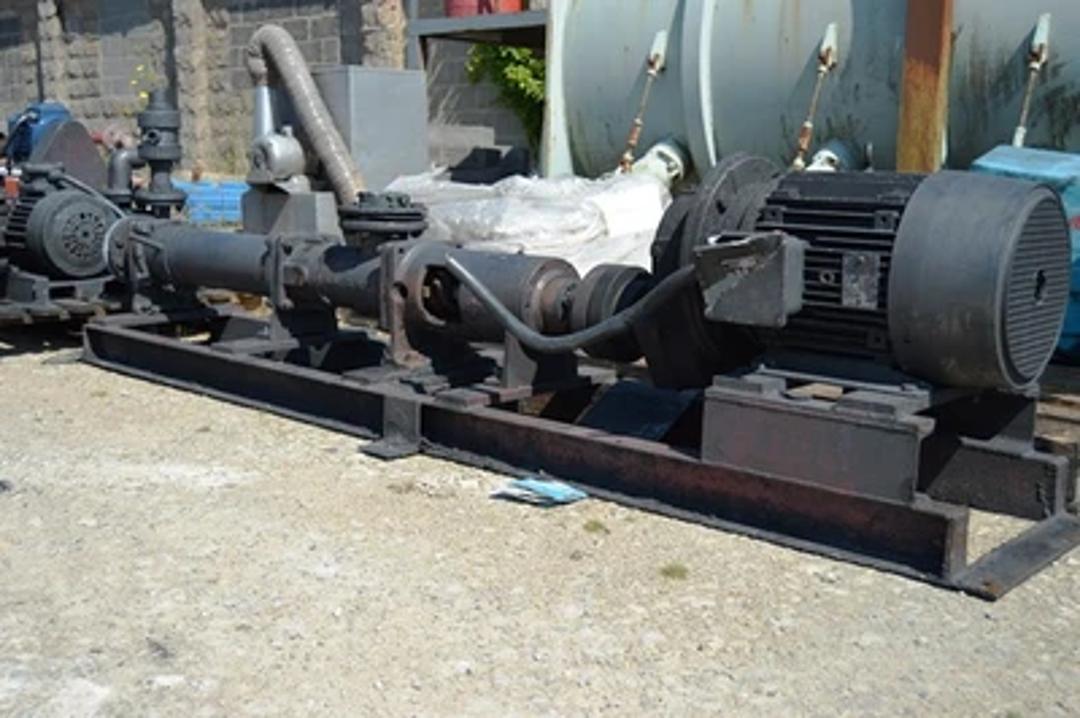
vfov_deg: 34.2
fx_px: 1169
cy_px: 359
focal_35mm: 39
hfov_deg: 49.6
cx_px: 540
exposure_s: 1/800
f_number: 4
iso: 100
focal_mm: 26
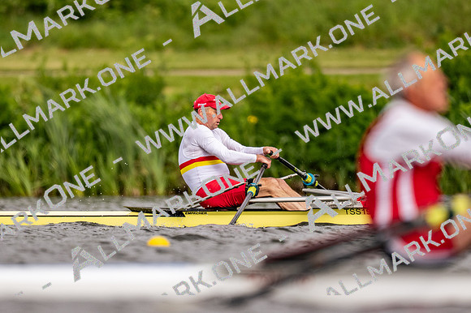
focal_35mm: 900
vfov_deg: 1.5
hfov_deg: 2.3
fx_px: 11768
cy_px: 156
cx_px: 236
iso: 450
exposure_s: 1/2500
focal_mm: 600
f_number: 4
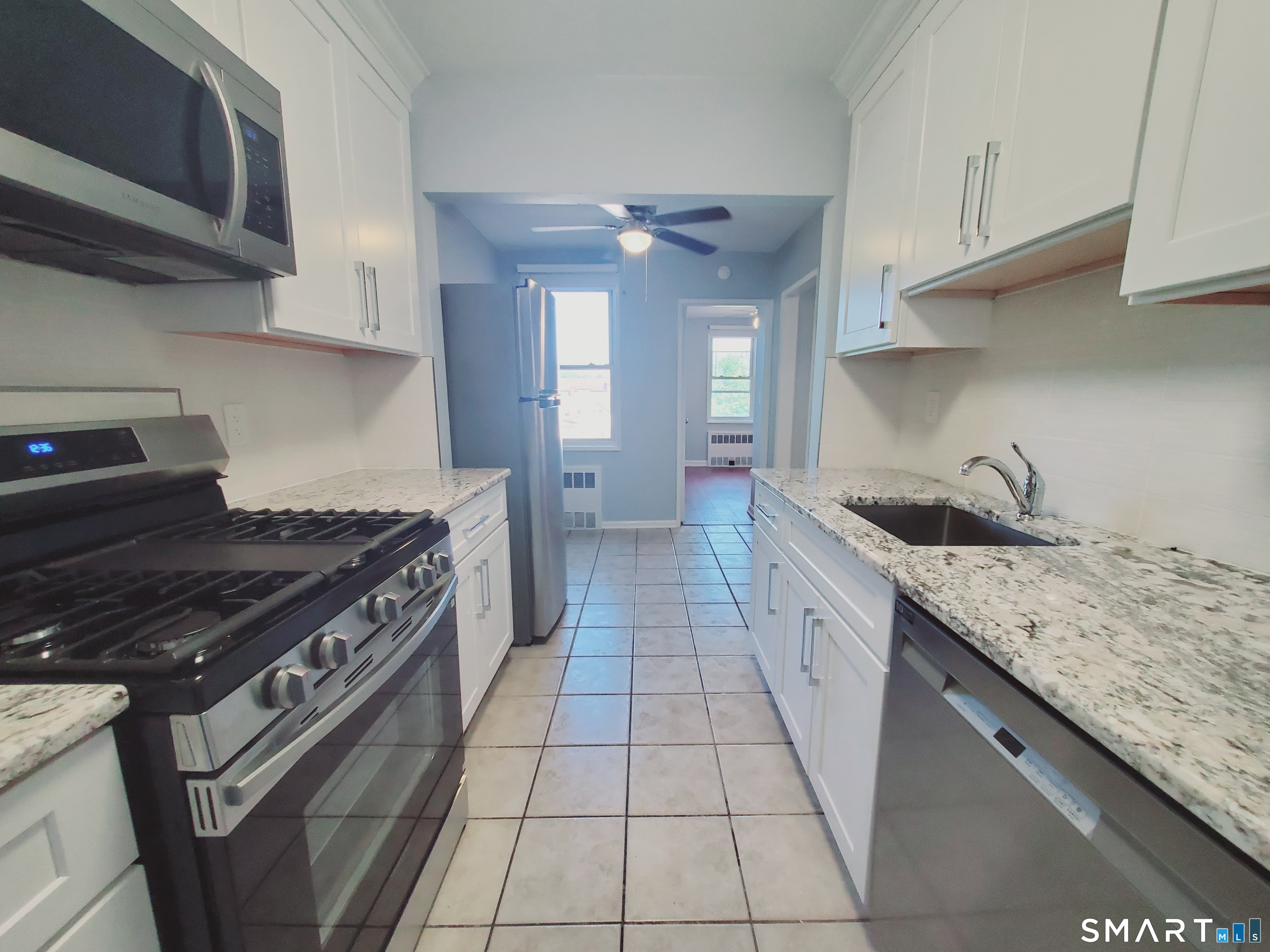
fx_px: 477
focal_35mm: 13
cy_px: 476
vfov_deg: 89.9
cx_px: 635
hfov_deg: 106.2
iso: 200
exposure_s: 1/60
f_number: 2.2
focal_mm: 1.8
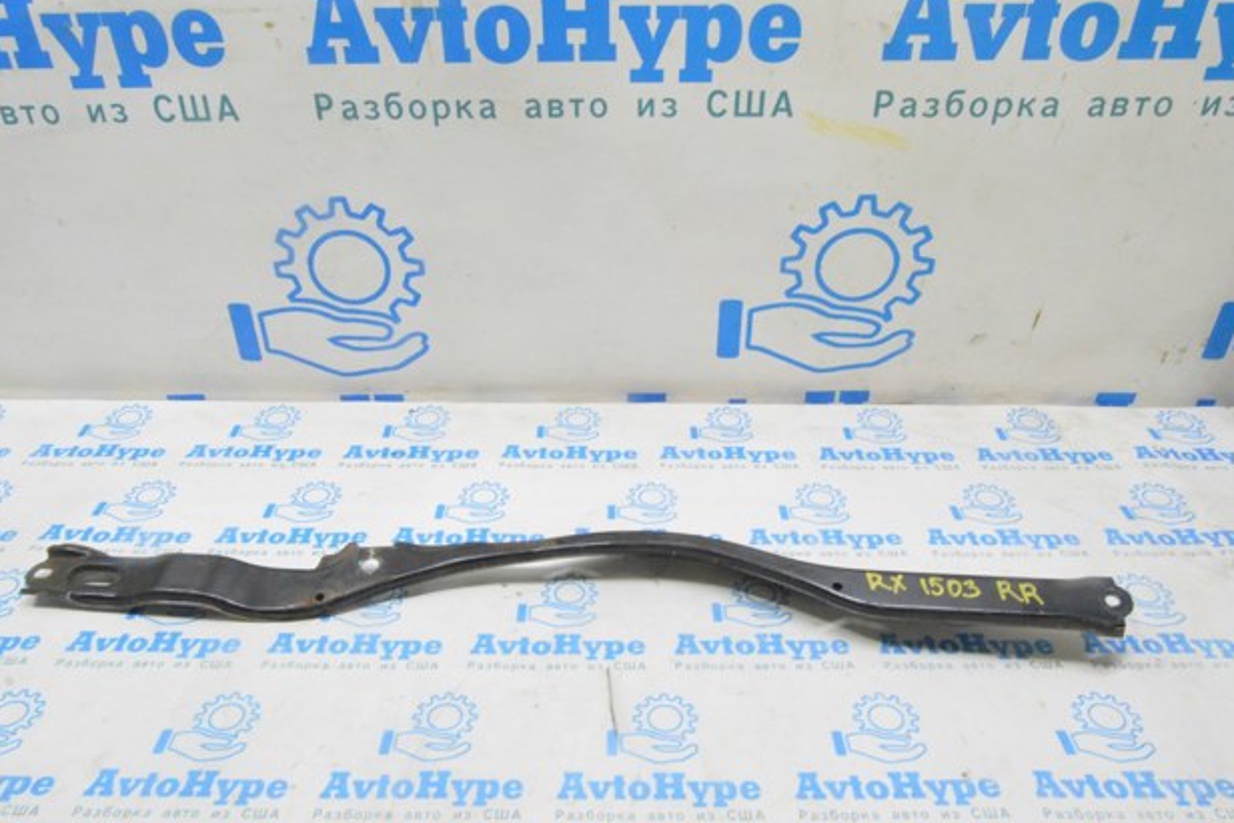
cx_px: 599
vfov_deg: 46.4
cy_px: 416
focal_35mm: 28
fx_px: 960
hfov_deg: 65.4
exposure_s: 1/15
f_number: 20
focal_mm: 18
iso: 6400
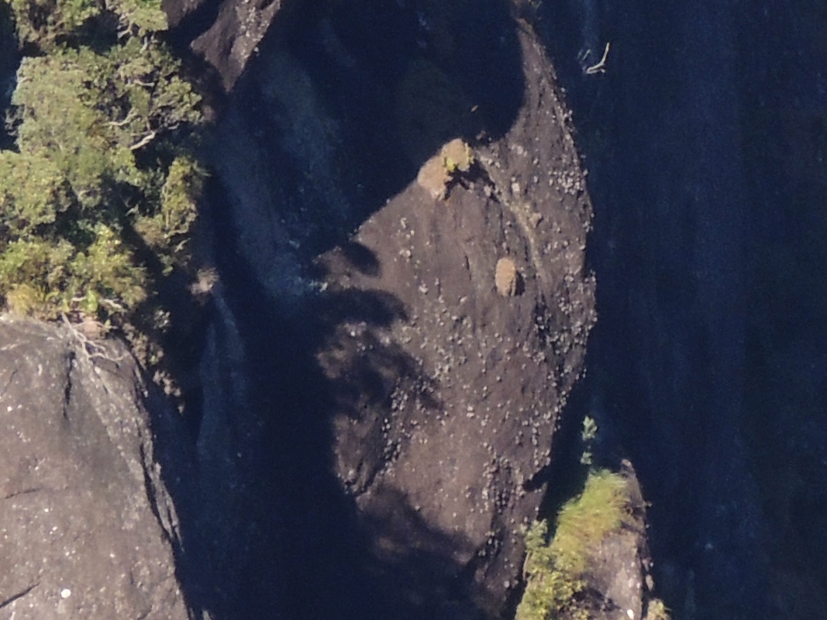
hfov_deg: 1.4
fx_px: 33539
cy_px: -298
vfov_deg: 1.1
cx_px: 416
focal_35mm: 1404
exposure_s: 1/800
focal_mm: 57.9
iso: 360
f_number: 4.8
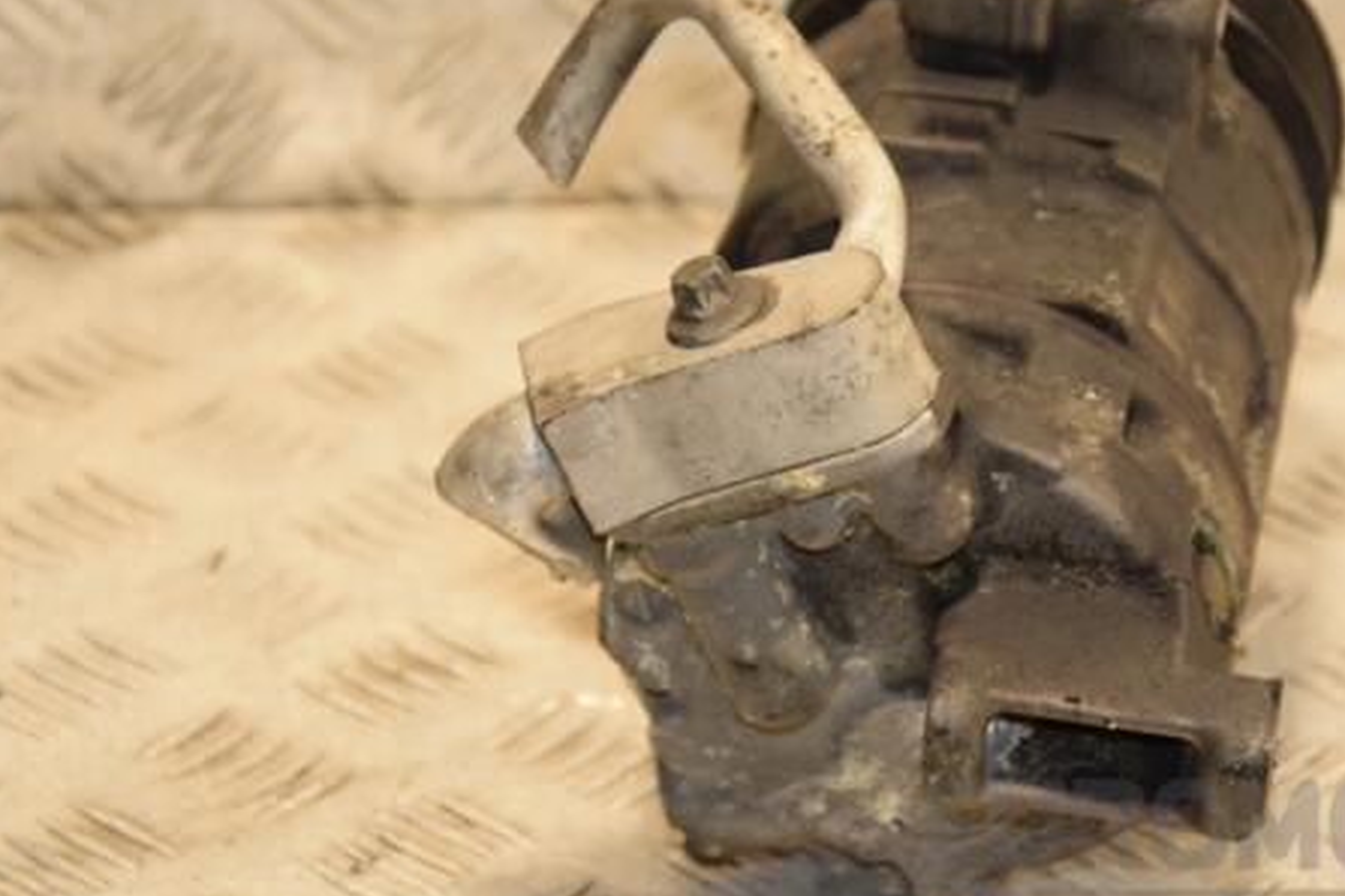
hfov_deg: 12.7
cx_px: 867
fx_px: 6015
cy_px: 424
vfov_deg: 8.5
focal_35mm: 161
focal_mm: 80
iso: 800
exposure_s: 1/160
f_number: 5.3
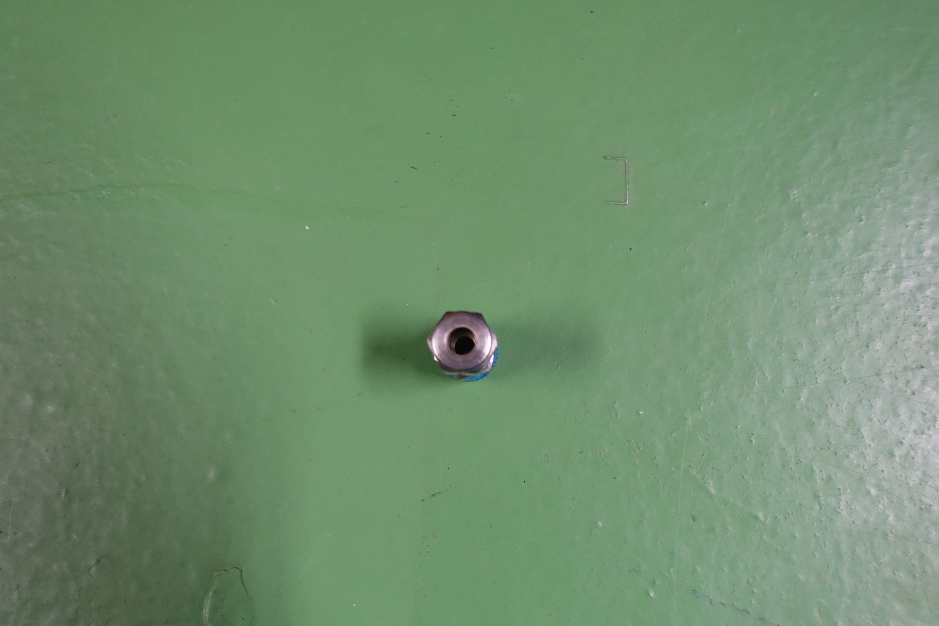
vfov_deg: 35.1
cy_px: 313
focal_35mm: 38
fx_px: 991
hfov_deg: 50.7
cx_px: 470
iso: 800
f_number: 2.8
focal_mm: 13.92
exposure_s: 1/40
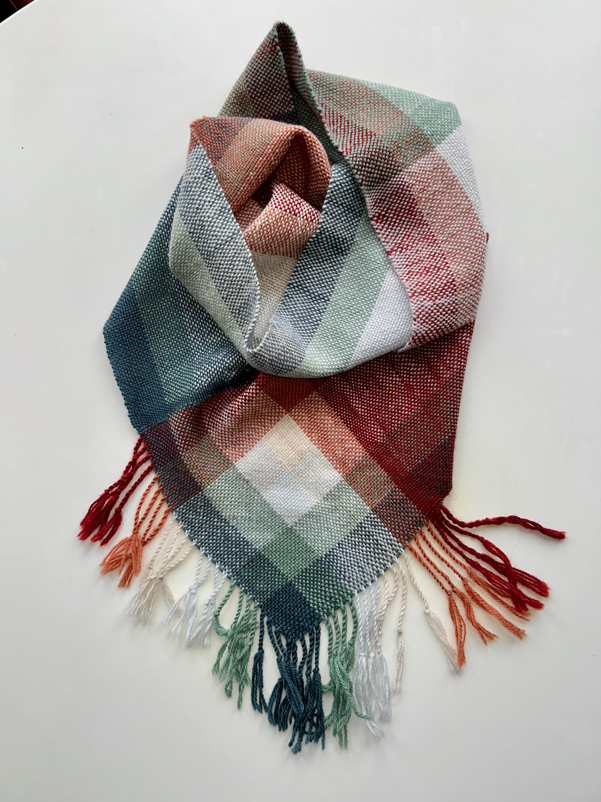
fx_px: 602
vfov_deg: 67.3
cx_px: 300
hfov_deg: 53.0
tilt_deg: -88.0
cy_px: 401
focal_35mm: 26
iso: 40
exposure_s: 1/411
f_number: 1.5
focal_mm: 5.7
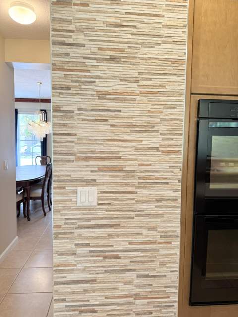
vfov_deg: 71.6
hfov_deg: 56.8
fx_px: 220
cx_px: 119
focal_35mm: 24
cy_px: 158
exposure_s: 1/60
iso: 125
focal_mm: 6.76
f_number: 1.78
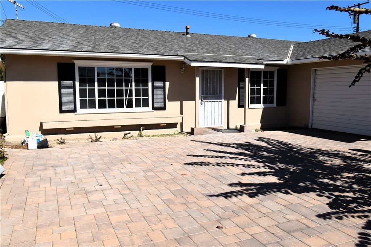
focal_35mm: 30
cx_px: 186
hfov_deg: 61.9
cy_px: 124
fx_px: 309
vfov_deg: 43.6
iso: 100
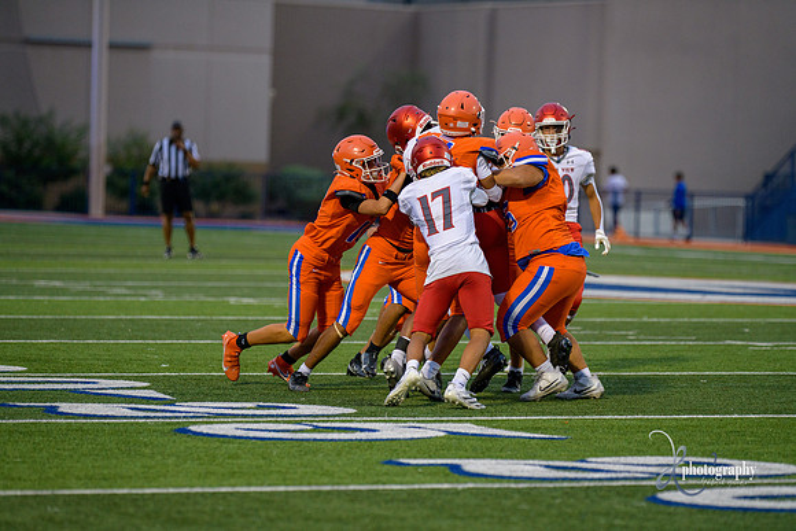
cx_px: 398
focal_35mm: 210
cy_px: 266
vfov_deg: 6.5
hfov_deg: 9.8
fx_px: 4644
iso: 500
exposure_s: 1/1250
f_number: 2.8
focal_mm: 210
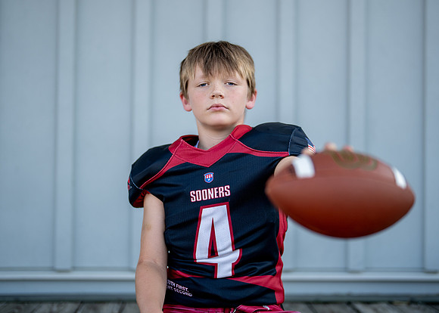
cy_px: 144
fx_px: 744
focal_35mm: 60
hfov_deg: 32.9
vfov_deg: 23.8
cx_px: 230
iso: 100
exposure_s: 1/1600
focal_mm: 50
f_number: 1.2
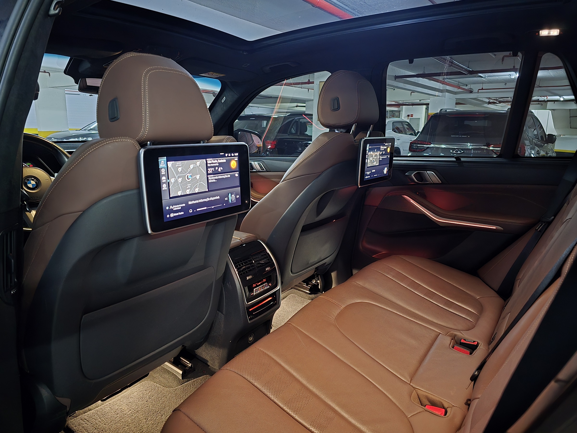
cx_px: 288
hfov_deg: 73.9
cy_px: 216
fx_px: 383
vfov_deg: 58.9
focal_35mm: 23
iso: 2000
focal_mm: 6.3
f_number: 1.7
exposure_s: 1/15
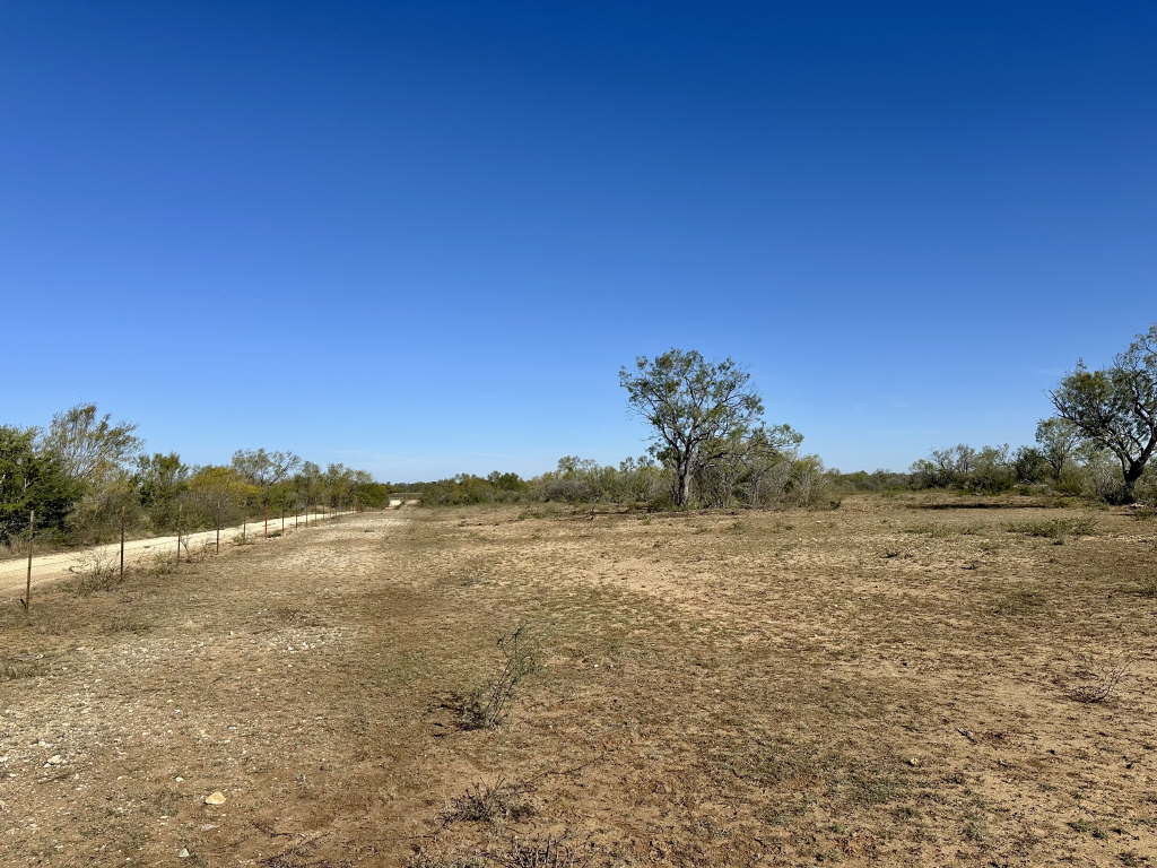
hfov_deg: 71.6
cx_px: 578
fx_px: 802
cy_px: 434
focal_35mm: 24
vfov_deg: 56.8
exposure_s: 1/7576
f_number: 1.78
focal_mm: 6.86
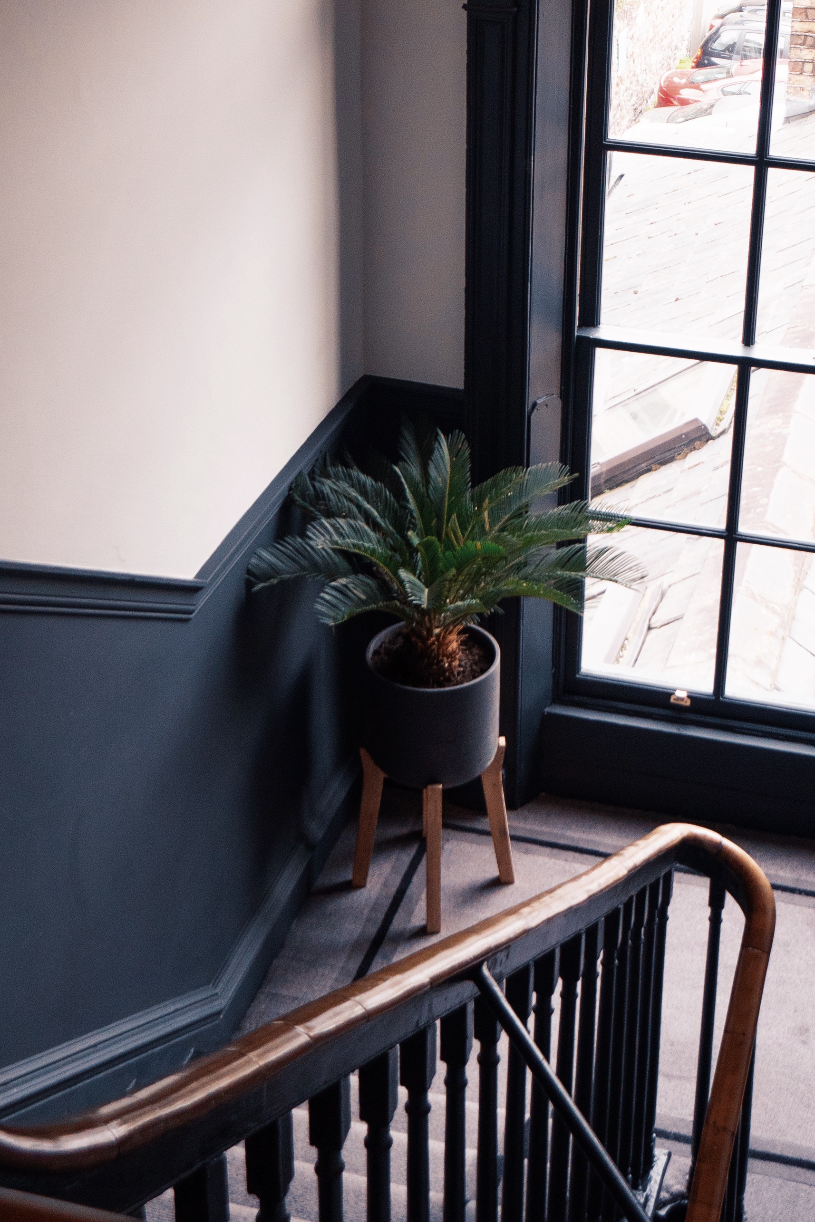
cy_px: 332
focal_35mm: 63
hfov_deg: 21.5
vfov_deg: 31.4
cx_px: 501
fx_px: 2139
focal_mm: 18
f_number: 4
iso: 640
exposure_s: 1/125
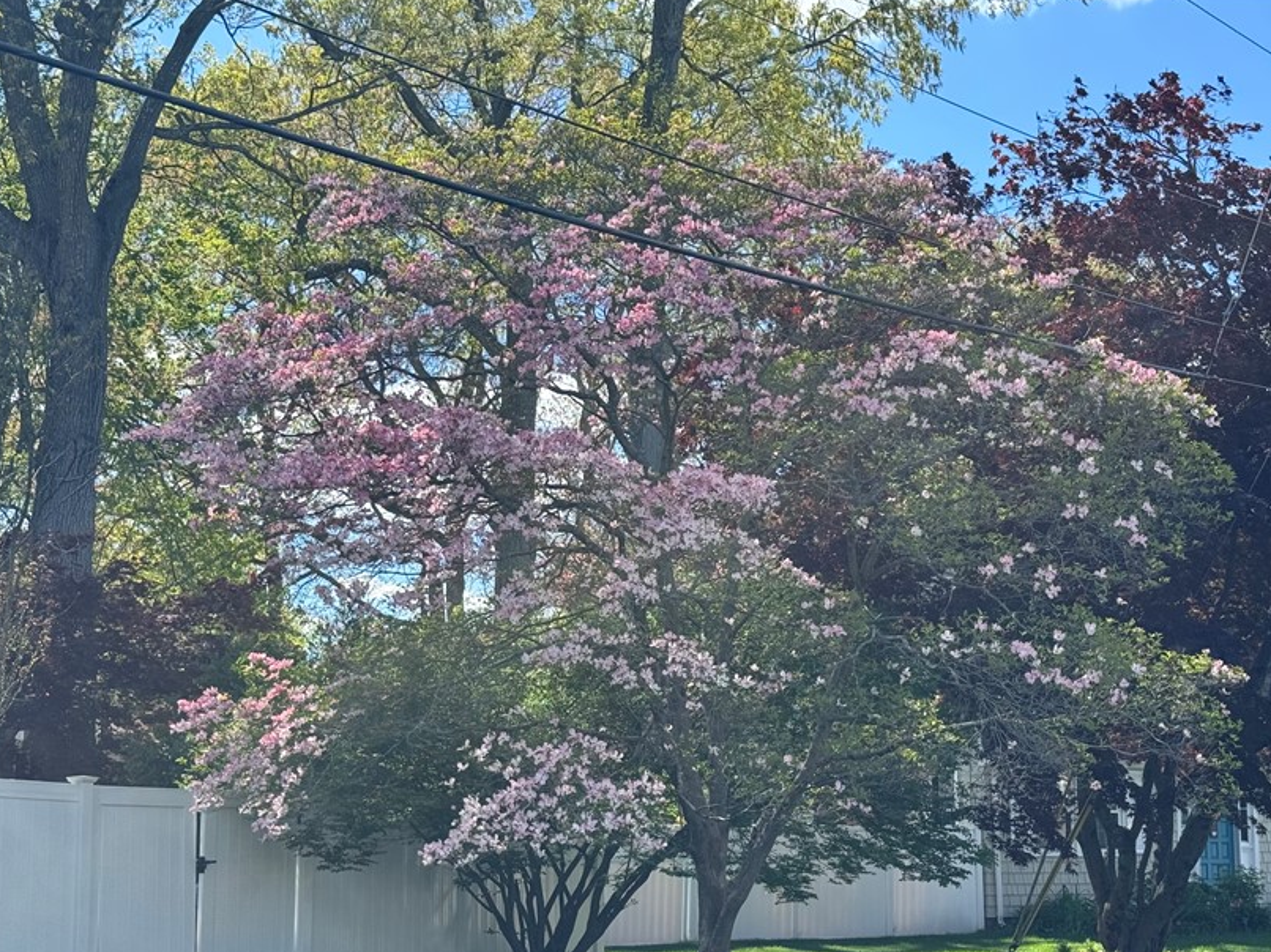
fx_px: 2239
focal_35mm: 61
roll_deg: +0.0
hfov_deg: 31.7
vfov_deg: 23.9
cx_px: 665
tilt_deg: +6.4
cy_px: 597
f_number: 1.78
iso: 64
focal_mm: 6.76
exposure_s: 1/1770
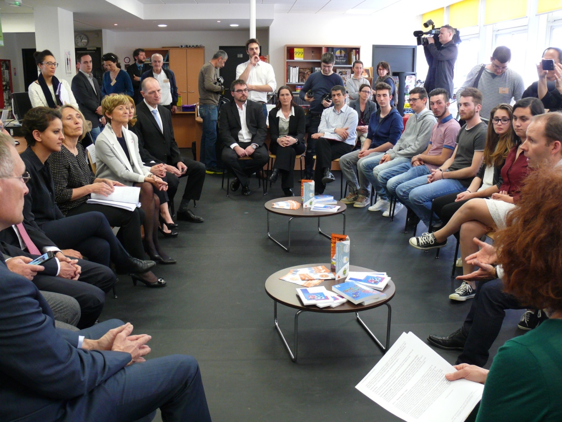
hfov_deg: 52.6
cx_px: 281
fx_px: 568
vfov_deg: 40.7
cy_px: 211
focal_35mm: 35
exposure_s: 1/30
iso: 200
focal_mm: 7.4
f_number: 2.8
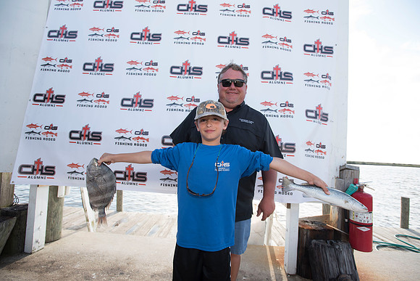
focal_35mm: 17
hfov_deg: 93.3
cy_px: 140
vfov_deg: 70.5
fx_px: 198
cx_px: 210
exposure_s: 1/400
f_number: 4.5
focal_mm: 17
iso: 250
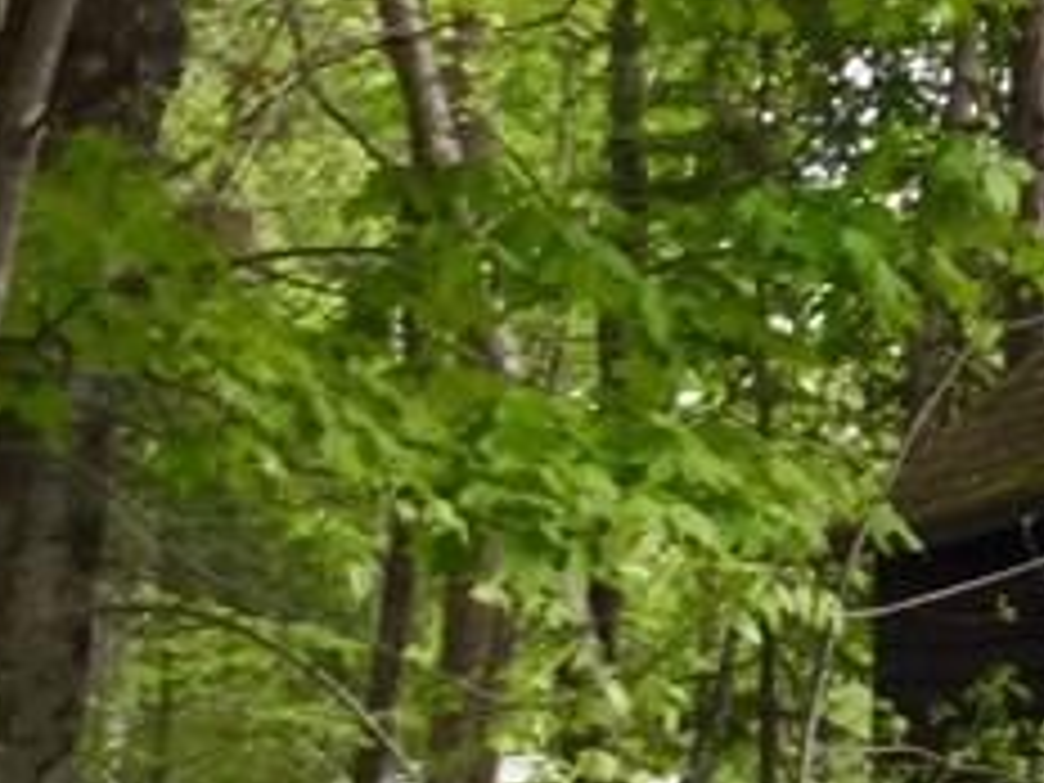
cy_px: 500
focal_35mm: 137
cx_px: 2016
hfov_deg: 12.8
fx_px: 4132
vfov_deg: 10.8
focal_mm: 3.3
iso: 25
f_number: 2.4
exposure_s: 1/60
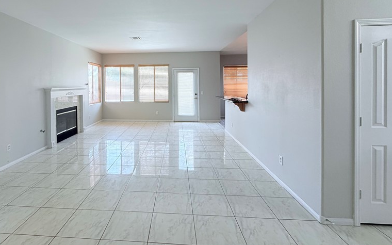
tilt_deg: -1.0
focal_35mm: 20
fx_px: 214
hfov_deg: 84.1
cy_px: 87
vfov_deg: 58.6
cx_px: 158
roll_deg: +1.1
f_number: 2.2
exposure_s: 1/121
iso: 200
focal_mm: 2.22
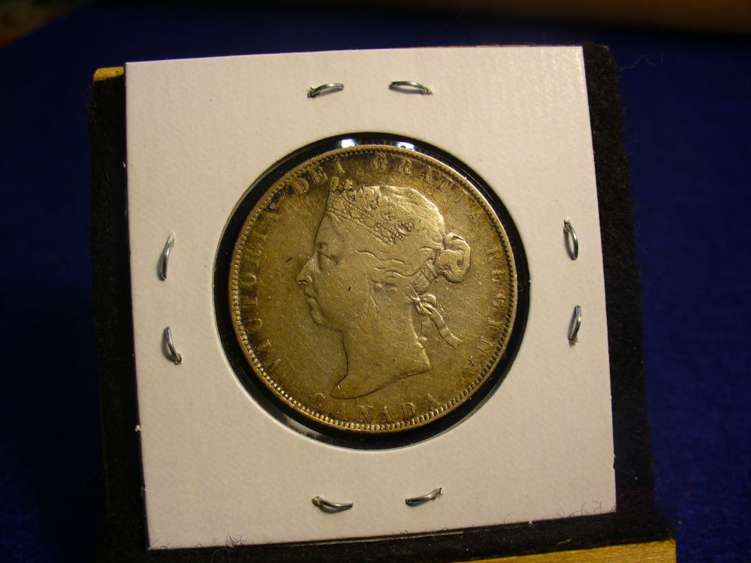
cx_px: 376
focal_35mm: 37
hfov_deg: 50.1
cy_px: 282
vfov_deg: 38.7
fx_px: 803
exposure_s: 1/100
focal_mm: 6.1
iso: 80
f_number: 2.8
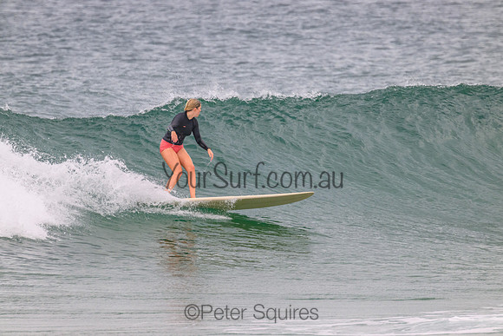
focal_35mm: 800
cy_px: 168
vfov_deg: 1.7
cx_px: 252
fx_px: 11180
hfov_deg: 2.6
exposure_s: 1/2000
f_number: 11
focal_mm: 800
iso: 2000
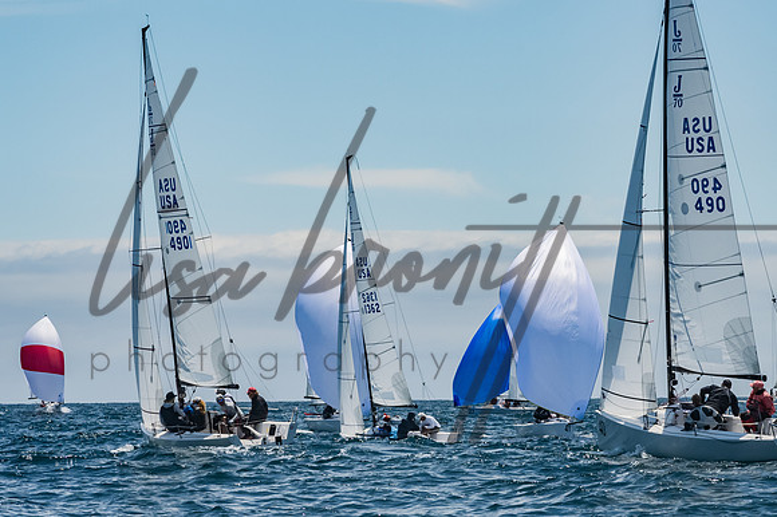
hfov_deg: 10.7
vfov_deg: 7.1
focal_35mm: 193
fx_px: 4156
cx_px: 382
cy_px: 258
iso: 640
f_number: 14
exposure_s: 1/1600
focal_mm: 125
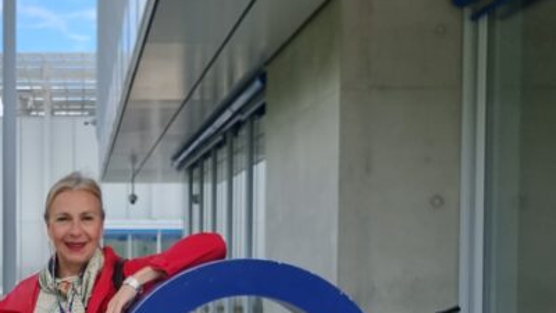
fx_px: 988
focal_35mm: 67
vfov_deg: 17.7
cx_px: 68
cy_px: 280
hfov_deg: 30.2
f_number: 1.8
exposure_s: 1/624
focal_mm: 6.7
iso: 50
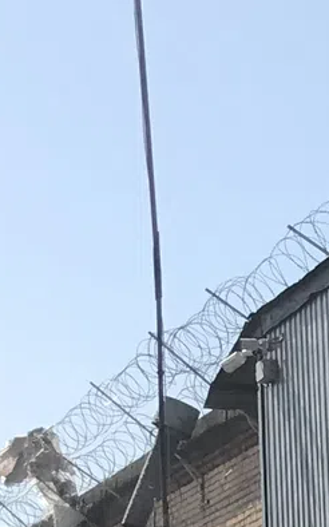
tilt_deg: +1.0
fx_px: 2599
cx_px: 990
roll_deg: +1.7
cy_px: 988
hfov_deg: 6.6
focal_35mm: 181
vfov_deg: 10.8
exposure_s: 1/2128
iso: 20
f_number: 1.8
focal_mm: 3.99
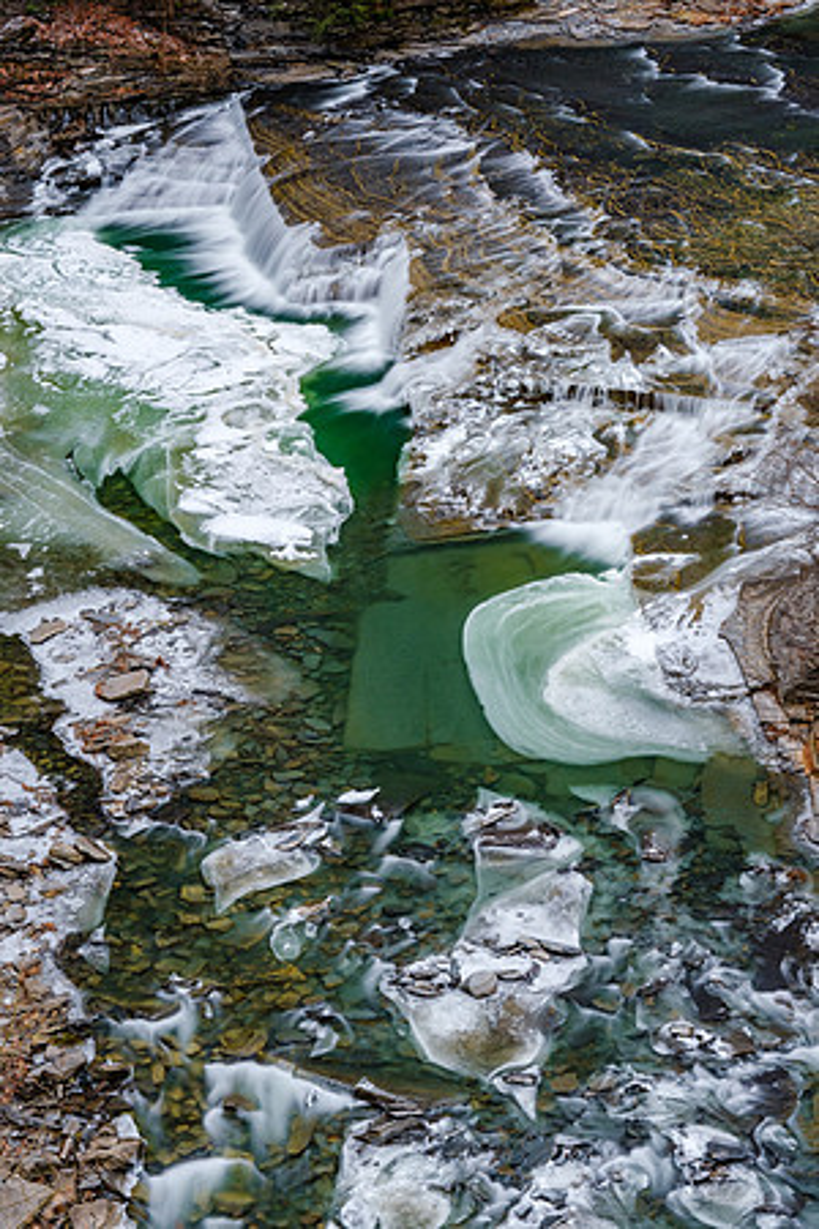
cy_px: 614
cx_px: 410
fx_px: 2866
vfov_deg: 24.2
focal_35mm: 84
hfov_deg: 16.3
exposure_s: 5
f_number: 8
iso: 160
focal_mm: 56
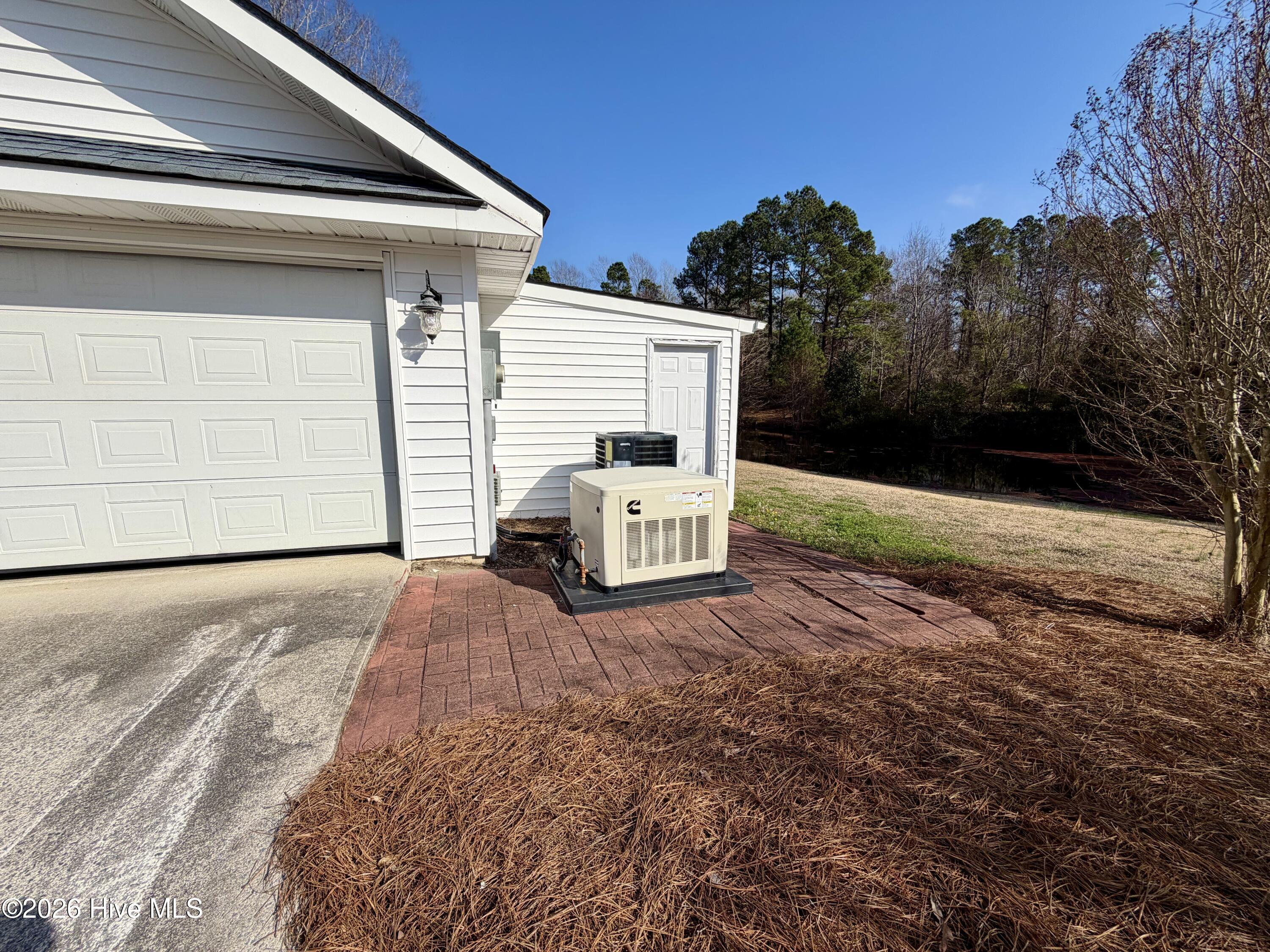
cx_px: 635
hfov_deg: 102.1
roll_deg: -0.2
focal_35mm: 14
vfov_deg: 85.7
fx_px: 514
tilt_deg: -9.1
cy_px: 476
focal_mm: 2.22
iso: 20
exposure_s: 1/1464
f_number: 2.2
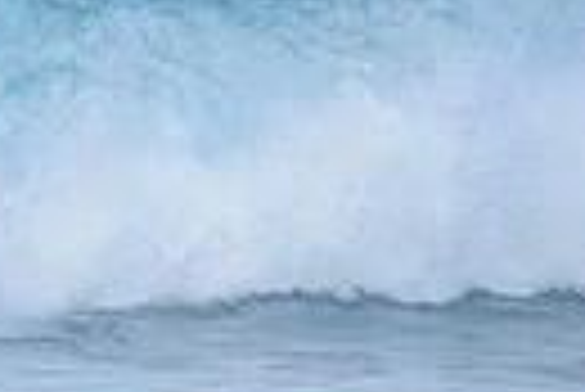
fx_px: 36359
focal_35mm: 2235
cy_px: 106
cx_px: -706
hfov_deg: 0.9
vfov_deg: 0.6
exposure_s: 1/2000
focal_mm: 500
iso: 280
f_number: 5.6
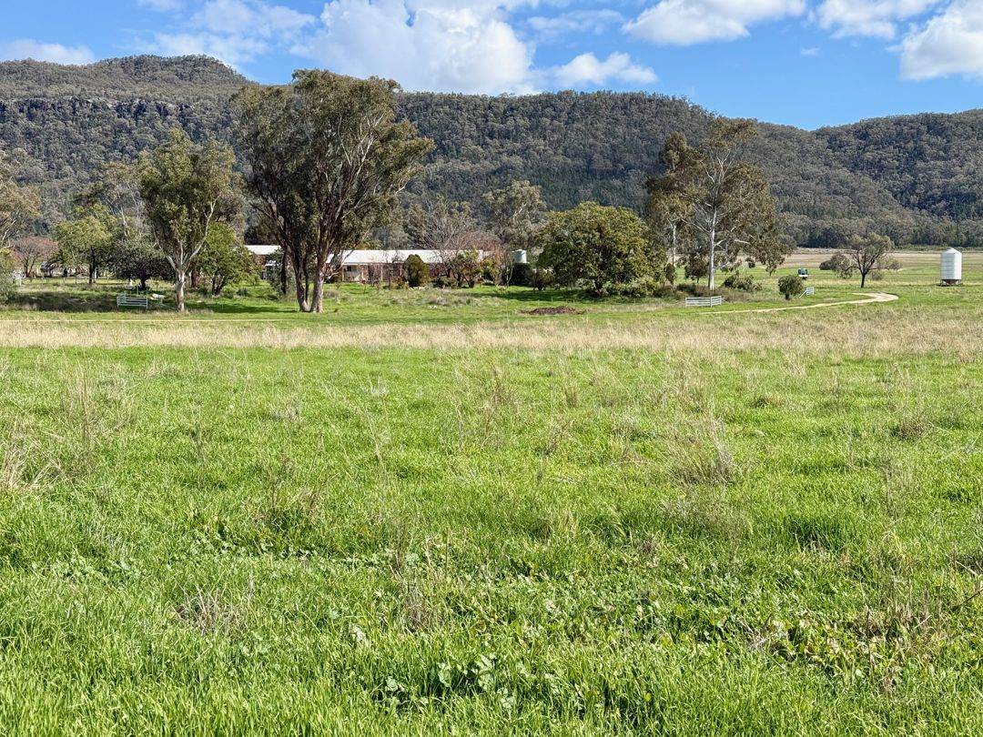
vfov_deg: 30.3
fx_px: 1363
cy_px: 368
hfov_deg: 39.7
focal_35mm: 48
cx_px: 492
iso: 64
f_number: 1.78
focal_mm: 6.76
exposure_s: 1/3534
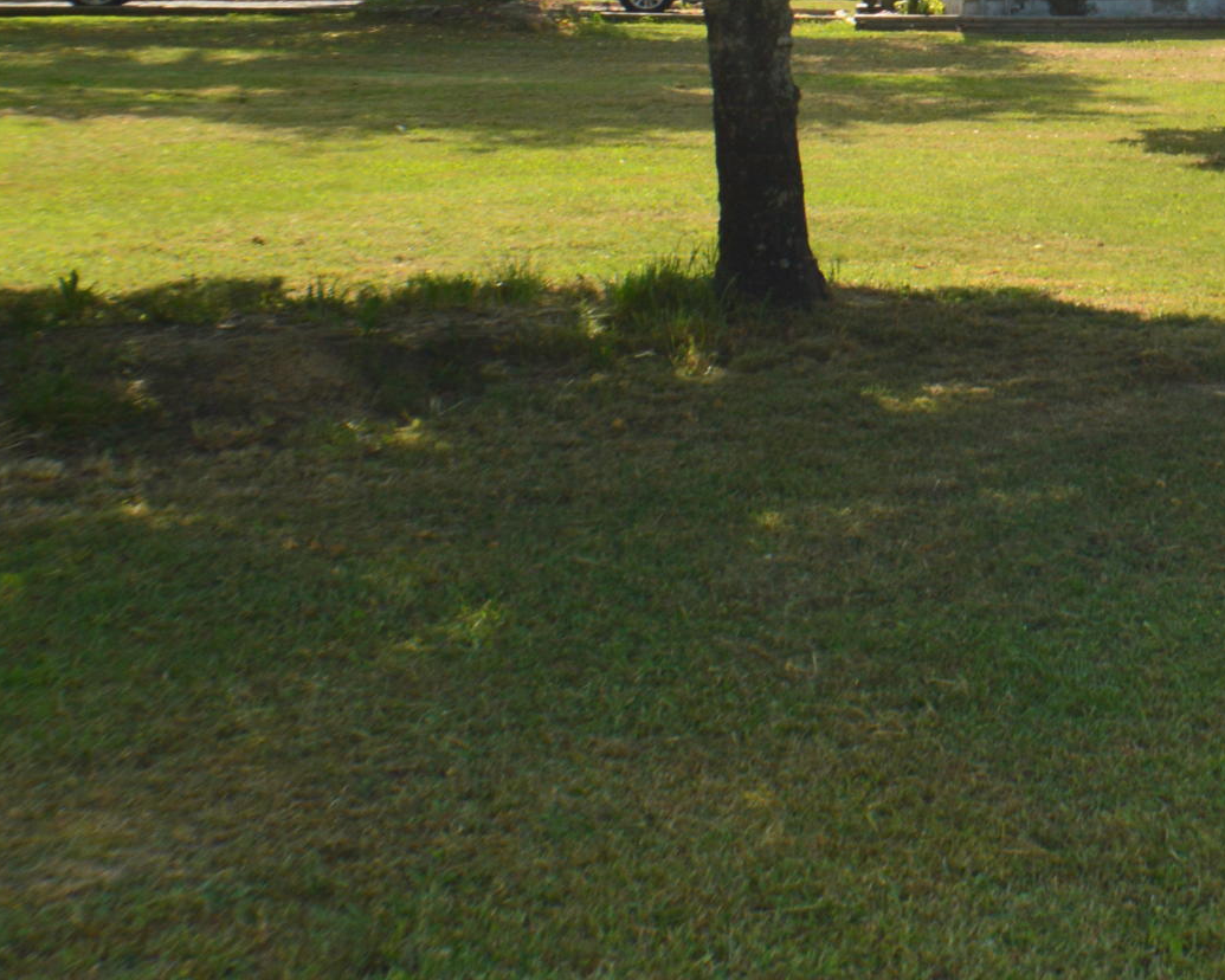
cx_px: 1594
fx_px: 3843
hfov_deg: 17.0
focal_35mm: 106
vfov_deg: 14.2
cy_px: -131
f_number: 11
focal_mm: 26
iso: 400
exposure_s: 1/400
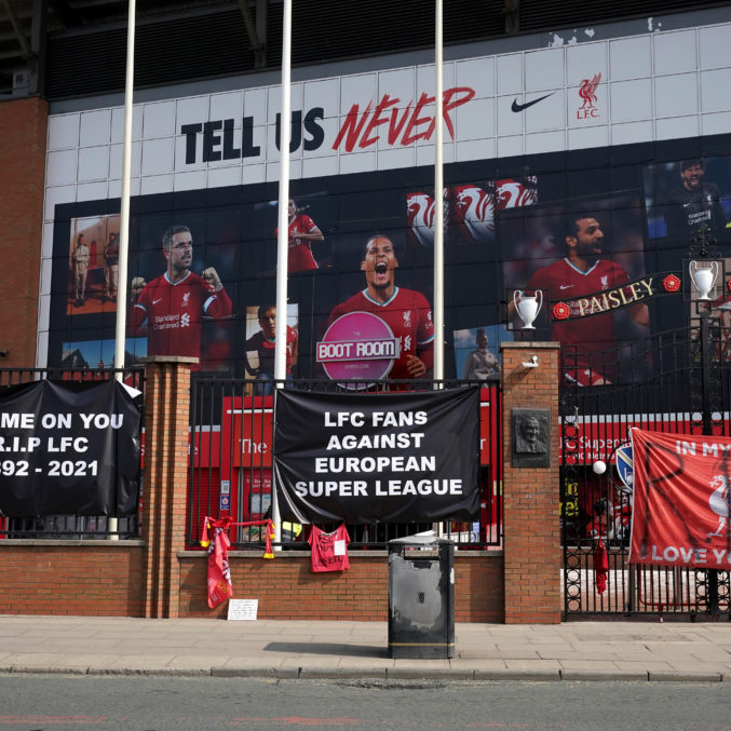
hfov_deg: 37.4
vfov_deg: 37.6
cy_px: 363
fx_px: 1075
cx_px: 432
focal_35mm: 45
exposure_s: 1/4000
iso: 2000
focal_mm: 35
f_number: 7.1
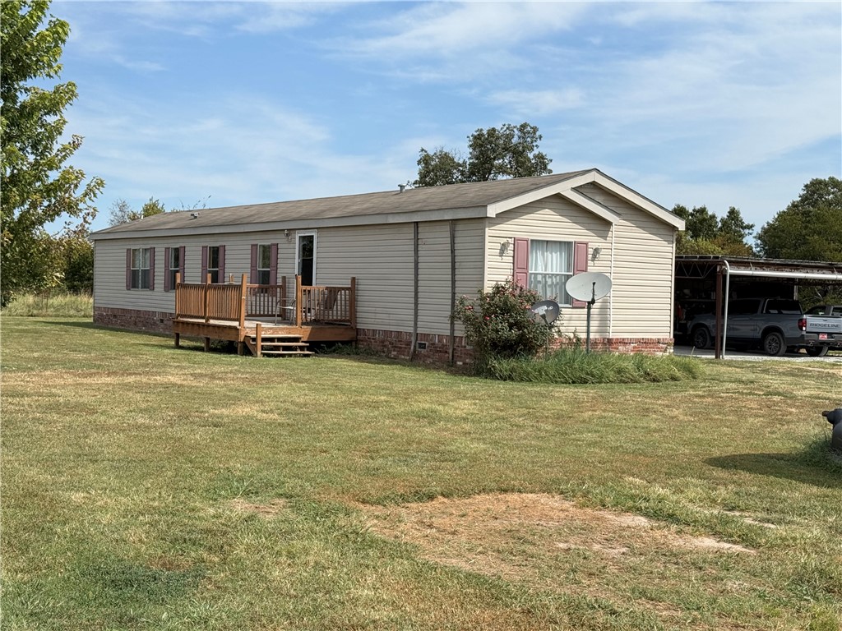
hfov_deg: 39.7
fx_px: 1168
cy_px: 316
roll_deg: -0.9
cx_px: 421
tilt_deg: -0.7
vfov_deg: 30.3
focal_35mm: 48
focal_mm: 6.76
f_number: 1.78
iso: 64
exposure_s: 1/6024
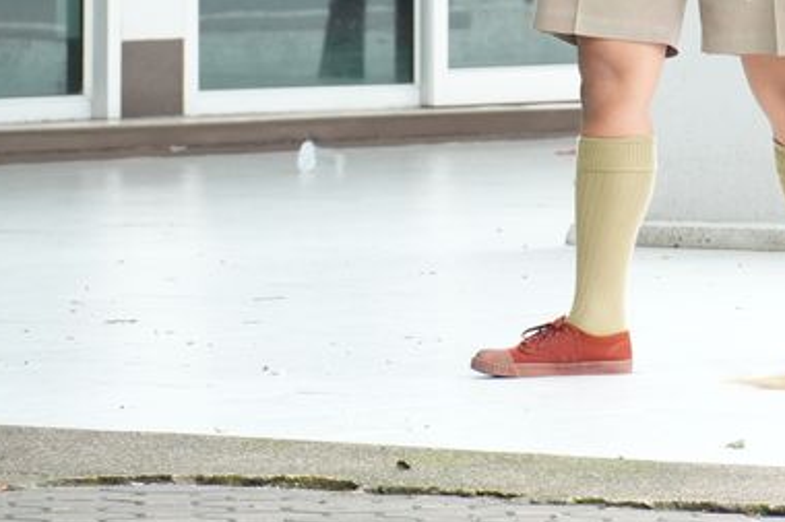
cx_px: 674
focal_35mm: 599
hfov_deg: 3.4
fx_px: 13066
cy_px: -105
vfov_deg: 2.3
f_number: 5.6
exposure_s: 1/500
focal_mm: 135
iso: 2000
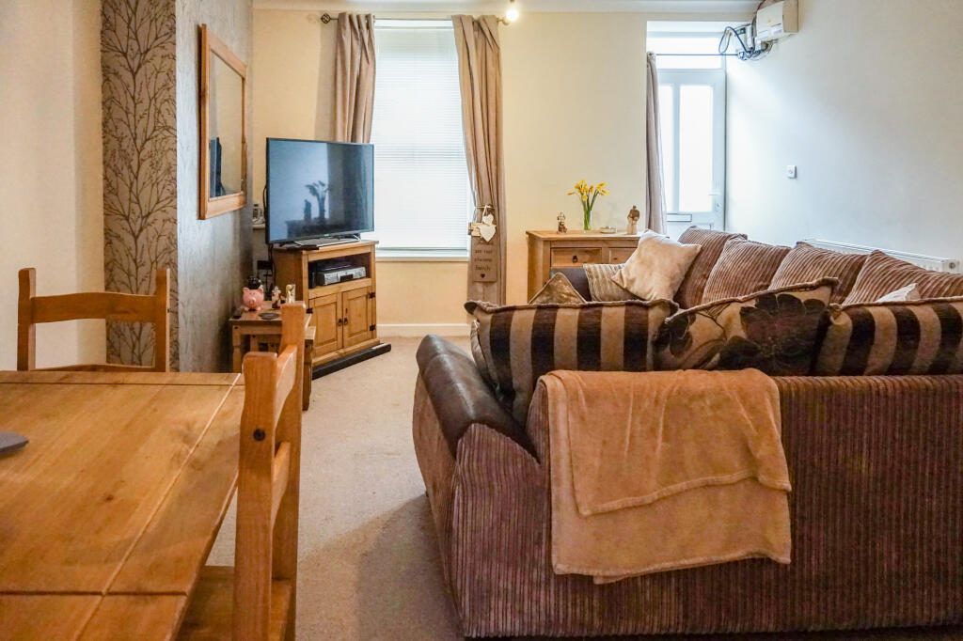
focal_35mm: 24
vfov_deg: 53.1
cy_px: 320
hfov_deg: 73.8
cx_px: 482
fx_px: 642
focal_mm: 16
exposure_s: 1/160
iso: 2000
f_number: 3.5
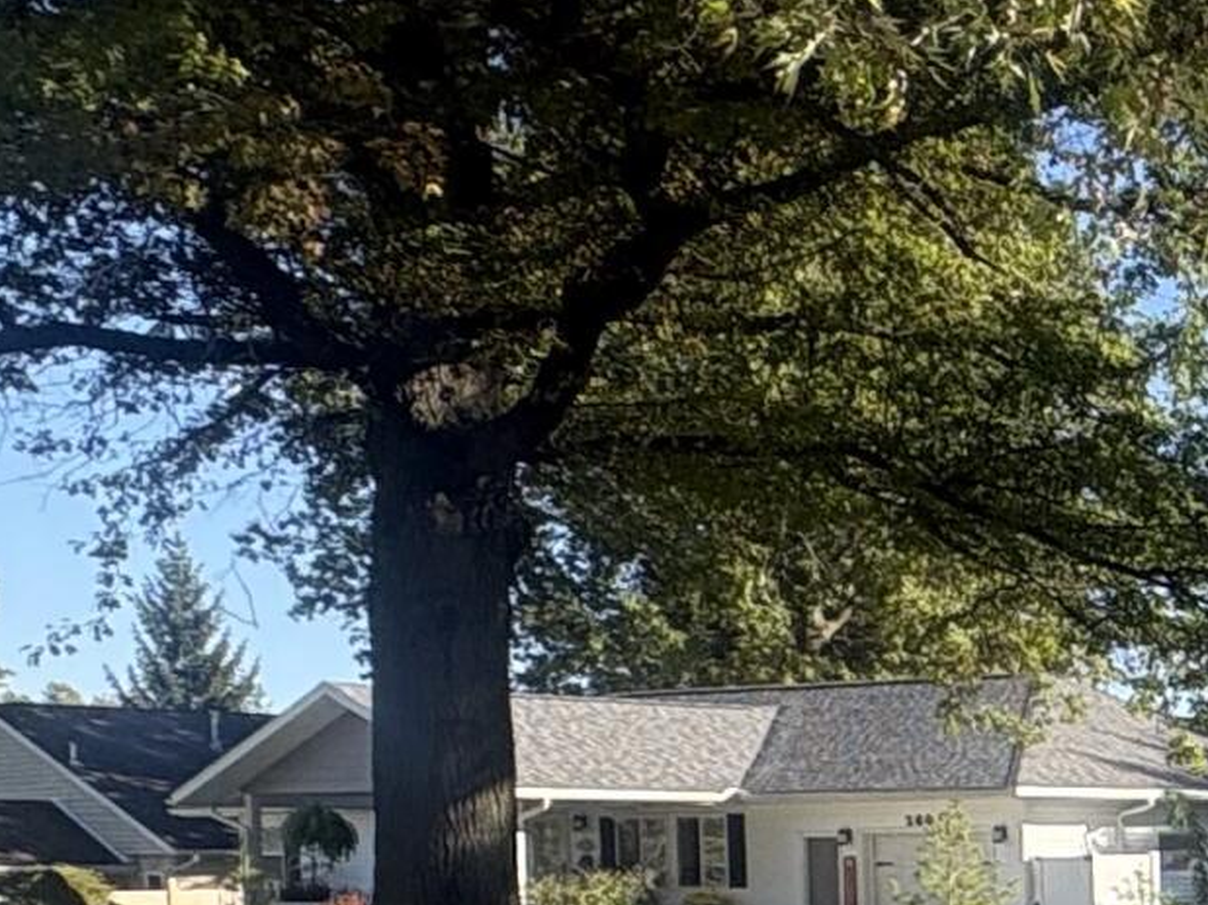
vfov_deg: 20.7
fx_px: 2372
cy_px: 964
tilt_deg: -2.4
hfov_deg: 19.9
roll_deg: +2.0
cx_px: 2234
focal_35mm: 68
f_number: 2.2
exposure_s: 1/565
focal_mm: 2.22
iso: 40
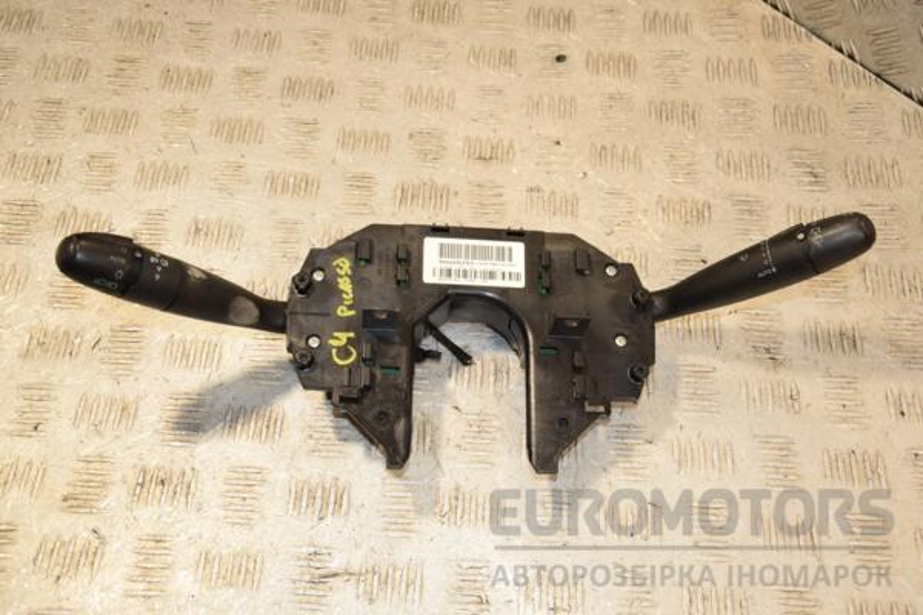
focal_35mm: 42
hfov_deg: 46.4
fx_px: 1077
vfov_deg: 31.9
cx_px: 462
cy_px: 308
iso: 800
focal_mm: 28
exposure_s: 1/200
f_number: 9
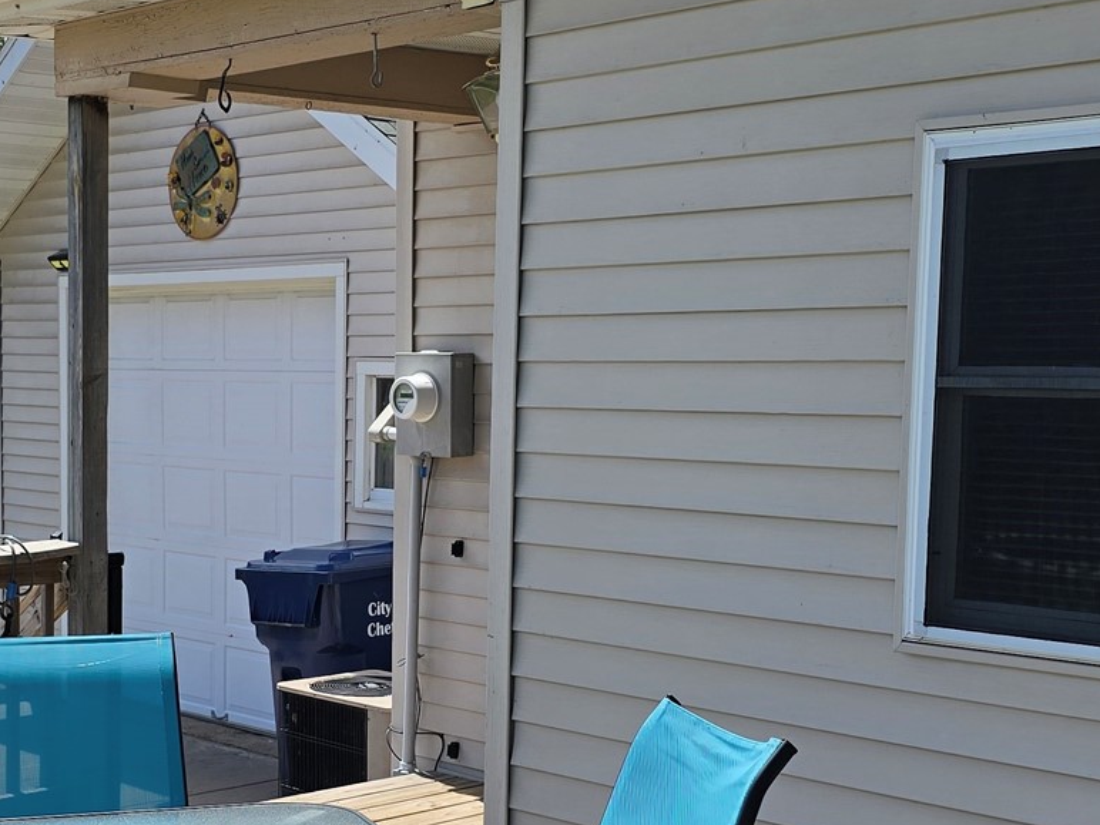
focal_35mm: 61
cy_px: 560
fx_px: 1938
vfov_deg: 23.9
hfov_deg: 31.4
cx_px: 339
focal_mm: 6.3
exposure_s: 1/834
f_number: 1.7
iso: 12
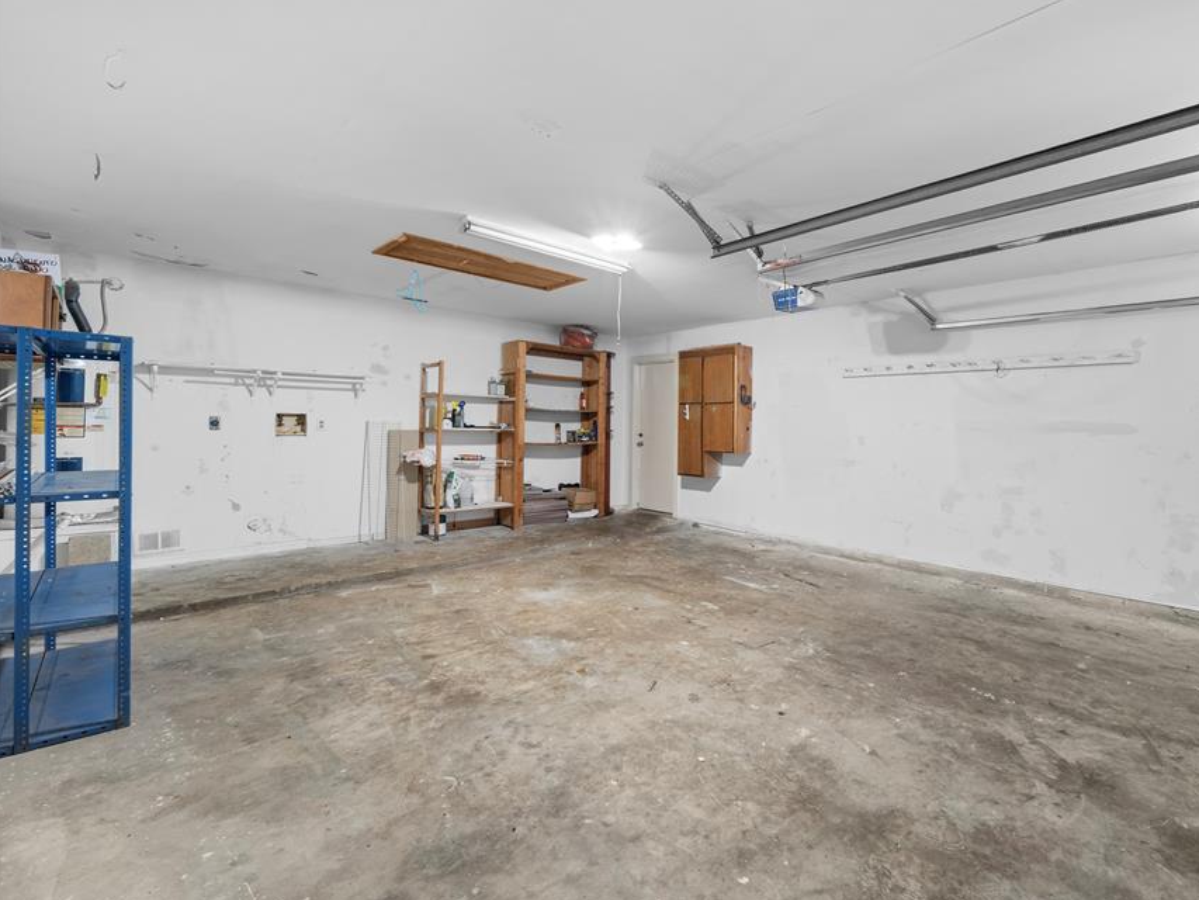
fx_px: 520
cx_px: 711
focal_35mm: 15
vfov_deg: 81.8
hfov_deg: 97.0
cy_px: 442
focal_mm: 13
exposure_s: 10
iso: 200
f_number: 8
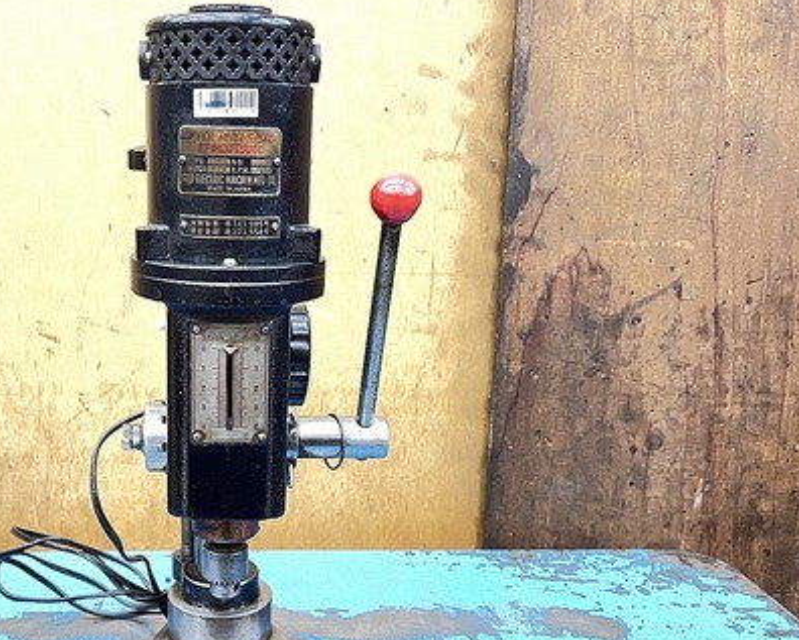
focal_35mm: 41
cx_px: 236
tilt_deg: -16.0
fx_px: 970
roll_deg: -0.1
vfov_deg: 36.1
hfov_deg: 43.8
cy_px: 438
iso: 800
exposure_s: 1/30
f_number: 1.5
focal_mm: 5.7
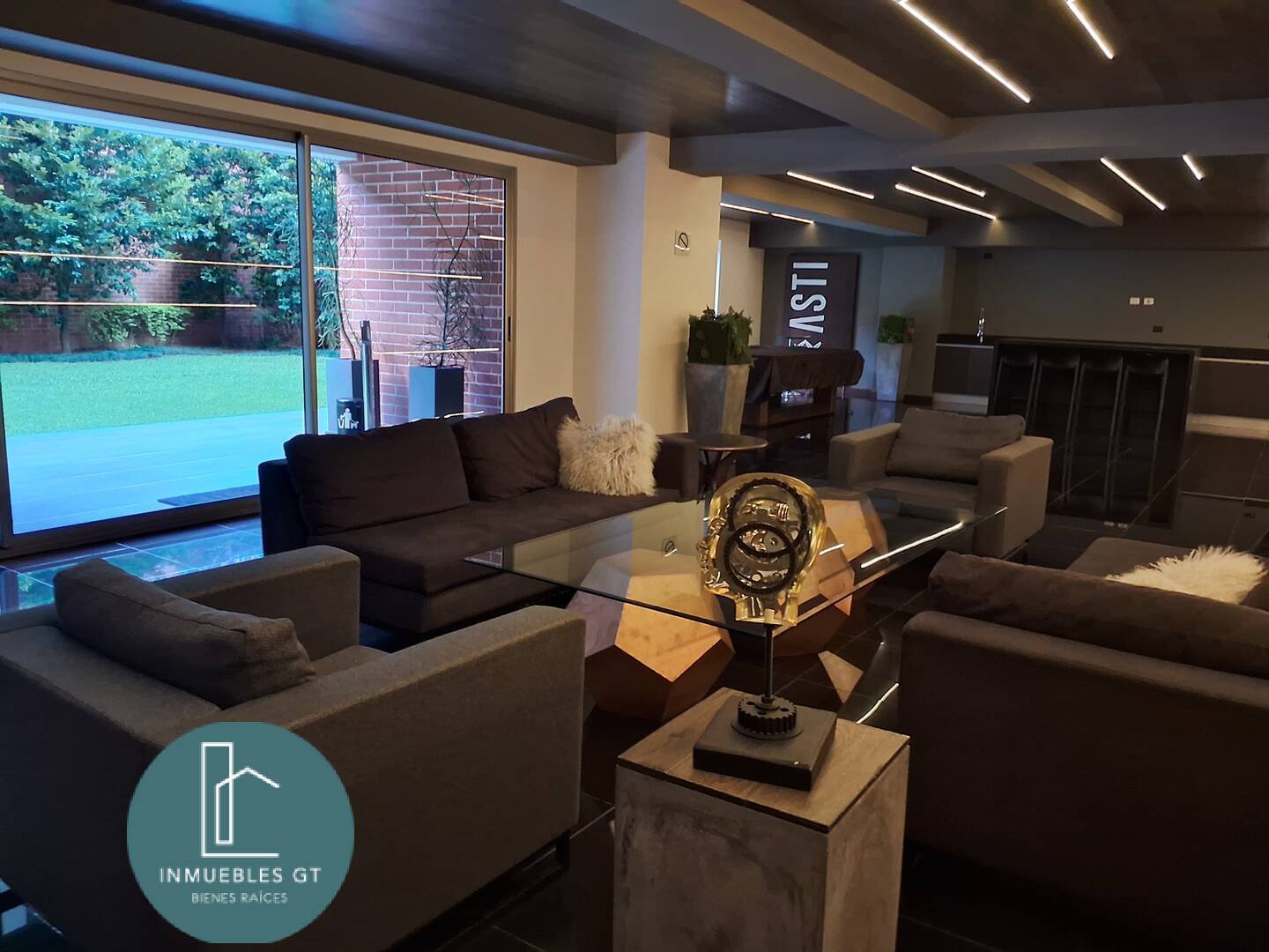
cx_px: 634
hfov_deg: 67.3
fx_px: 953
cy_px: 476
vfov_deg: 53.1
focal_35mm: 26
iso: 1000
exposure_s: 1/20
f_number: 1.8
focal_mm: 3.98
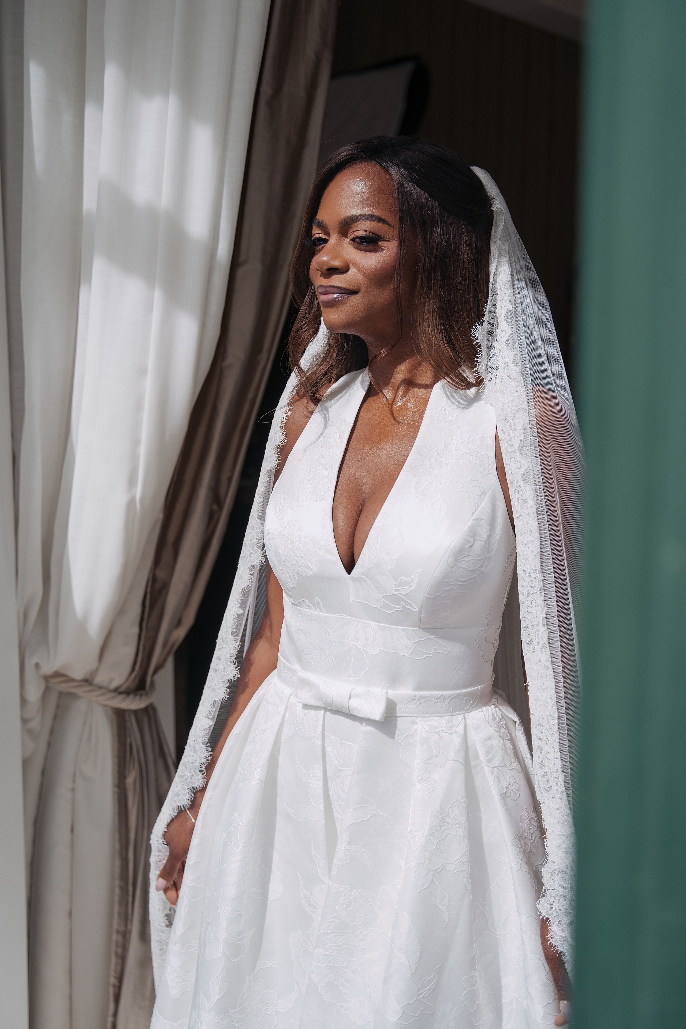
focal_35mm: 44
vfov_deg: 44.5
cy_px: 514
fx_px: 1258
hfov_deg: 30.5
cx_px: 343
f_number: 2.8
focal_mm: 44
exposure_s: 1/1000
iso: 64
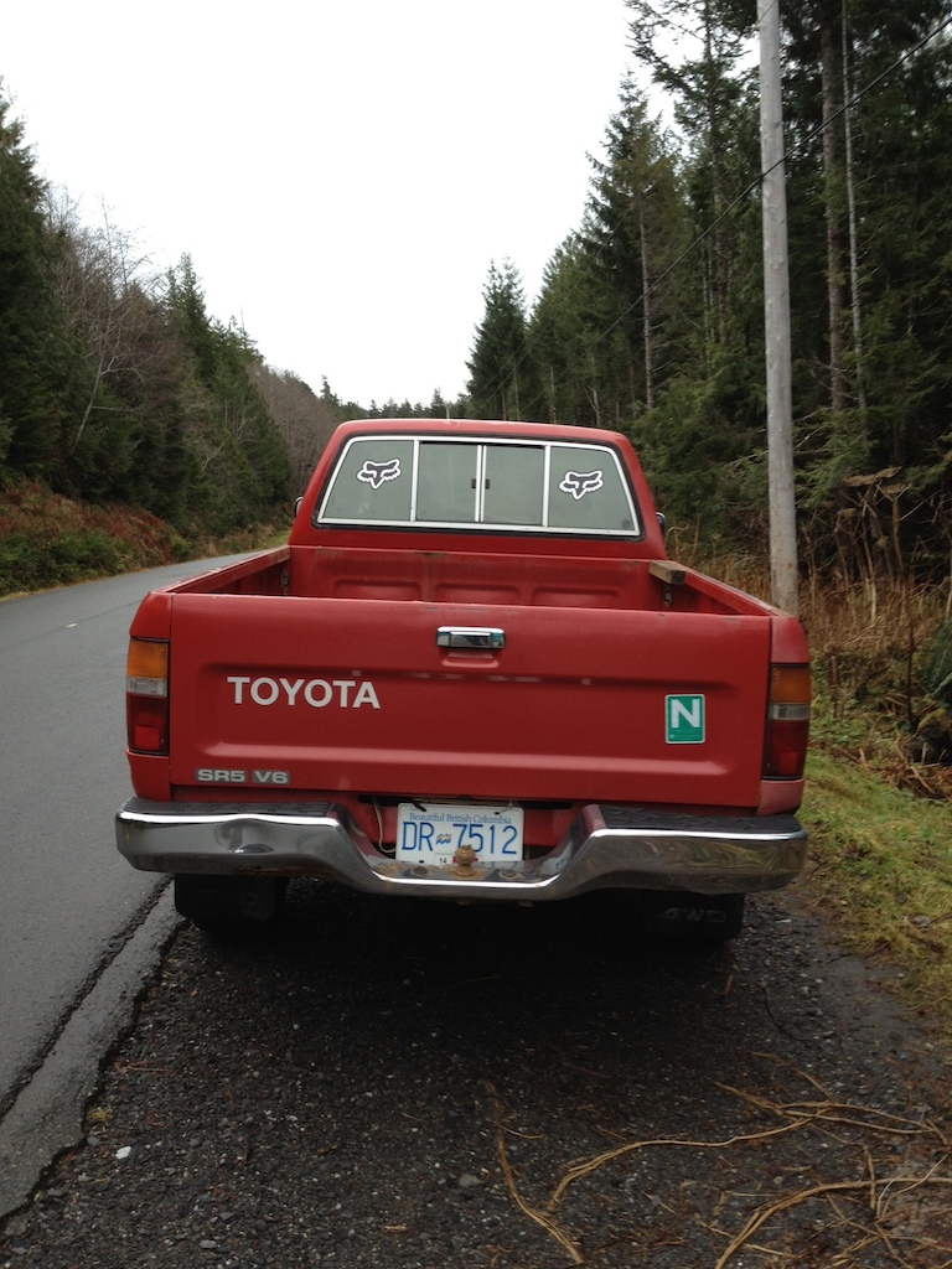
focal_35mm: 35
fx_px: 1283
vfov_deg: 52.6
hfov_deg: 40.7
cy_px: 634
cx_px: 476
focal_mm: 4.28
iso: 80
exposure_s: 1/60
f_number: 2.4
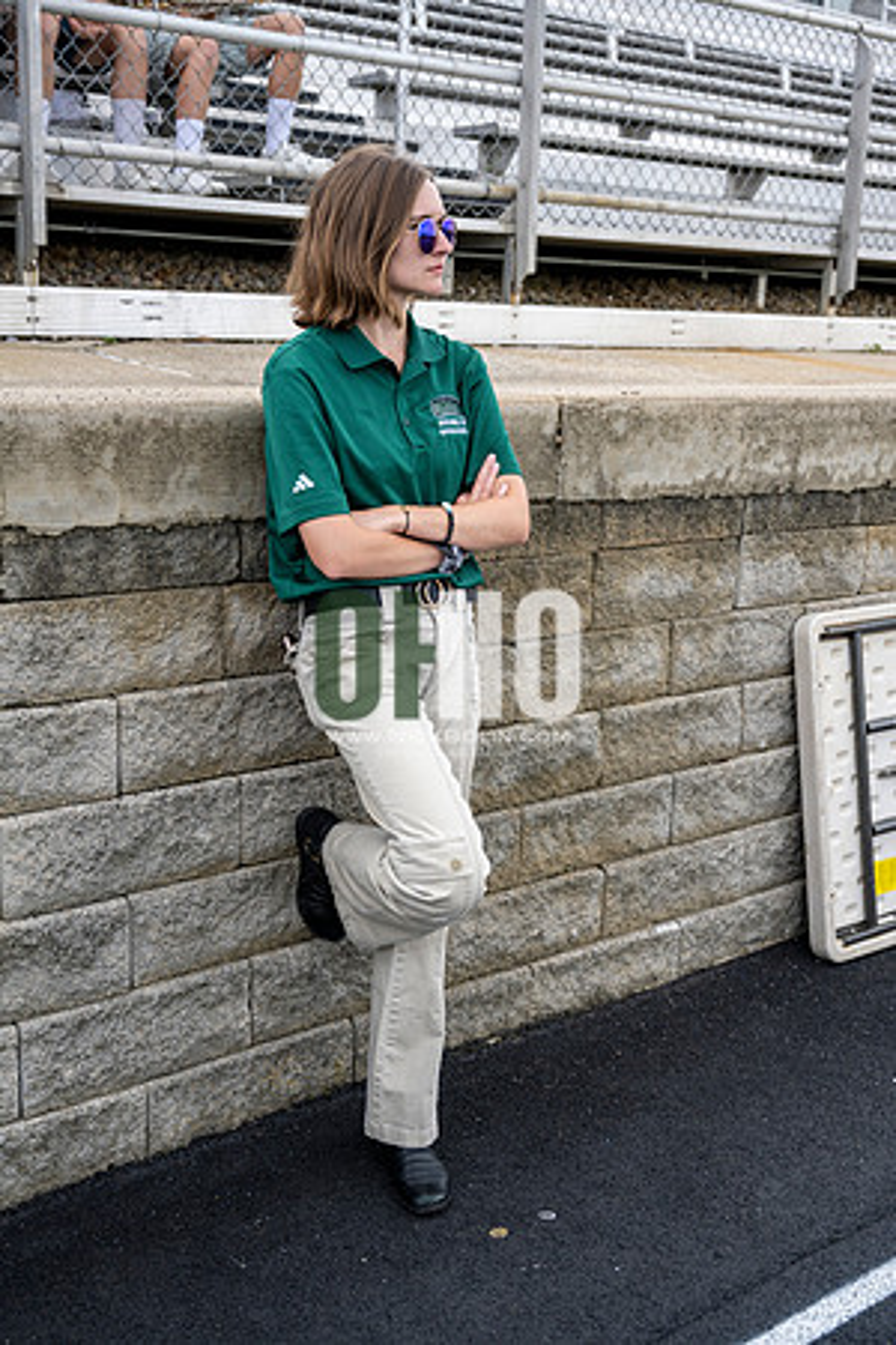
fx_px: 1493
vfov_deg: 48.5
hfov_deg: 33.4
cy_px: 672
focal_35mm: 40
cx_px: 448
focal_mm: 40
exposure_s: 1/800
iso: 200
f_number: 4
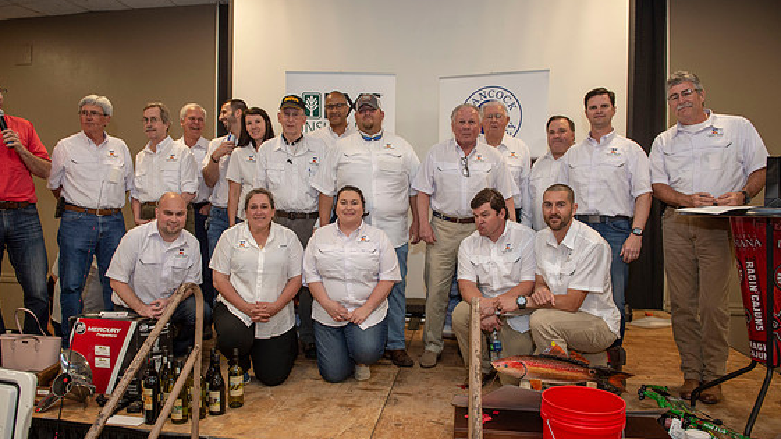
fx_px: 538
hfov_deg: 71.9
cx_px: 380
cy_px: 220
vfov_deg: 44.3
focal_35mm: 26
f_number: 3.5
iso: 800
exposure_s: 1/125
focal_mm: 24
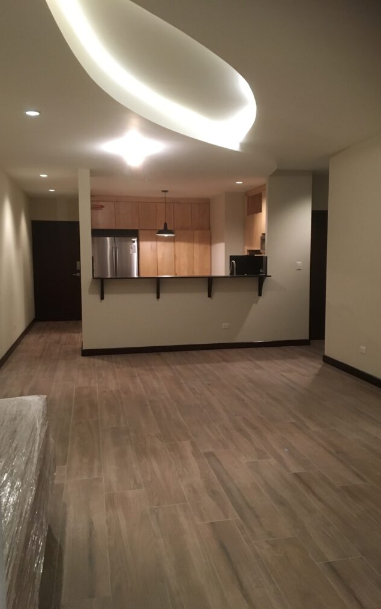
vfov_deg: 61.2
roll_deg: +0.2
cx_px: 212
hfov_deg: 40.6
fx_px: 515
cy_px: 307
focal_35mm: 31
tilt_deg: -5.9
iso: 200
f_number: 2.2
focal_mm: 4.15
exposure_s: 1/20
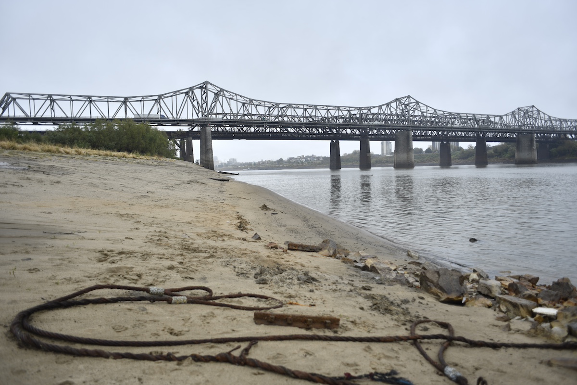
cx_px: 288
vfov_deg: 53.1
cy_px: 192
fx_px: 385
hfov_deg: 73.7
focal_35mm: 24
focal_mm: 24
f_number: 4
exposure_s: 1/125
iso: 31
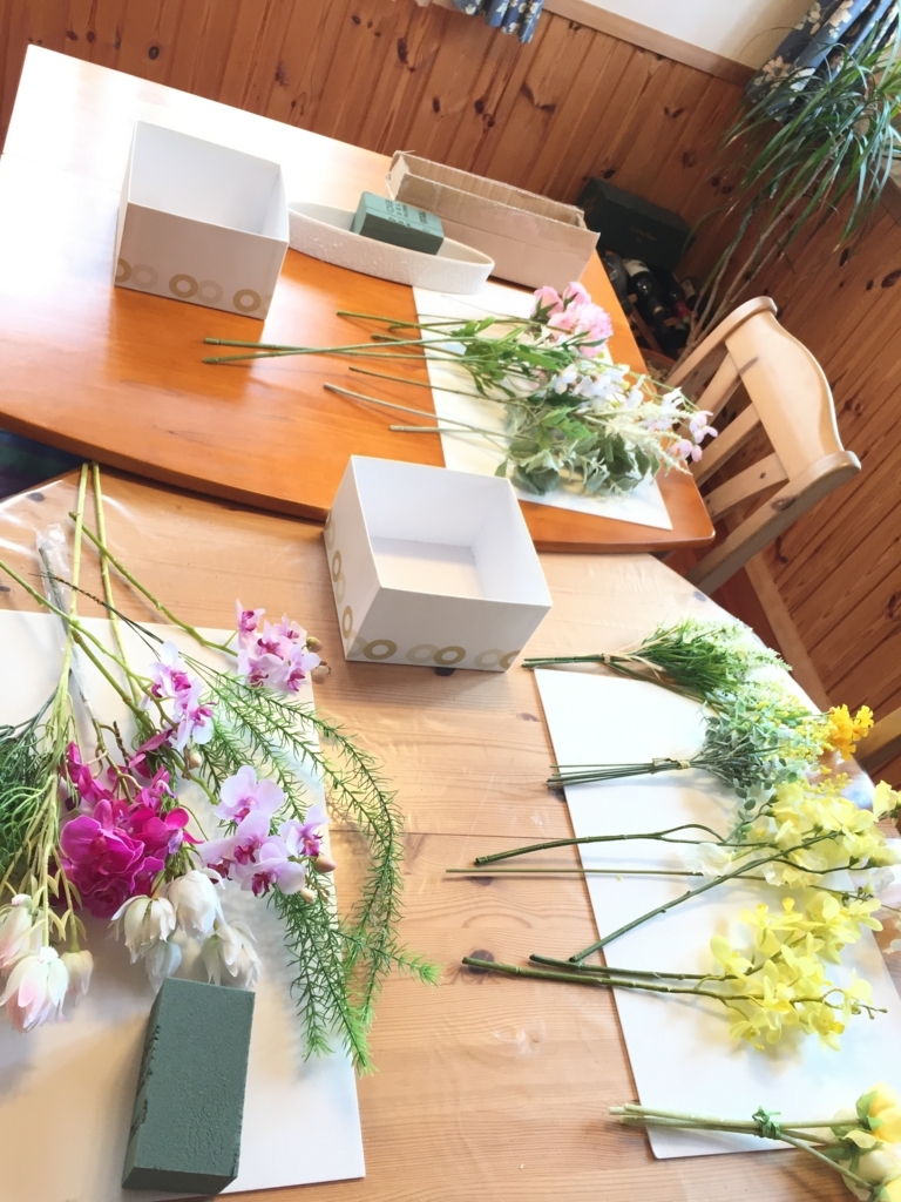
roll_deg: -28.0
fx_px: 1006
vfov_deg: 61.7
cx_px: 450
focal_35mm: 29
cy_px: 601
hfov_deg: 48.2
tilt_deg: -42.2
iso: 40
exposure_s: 1/40
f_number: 2.2
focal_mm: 4.15
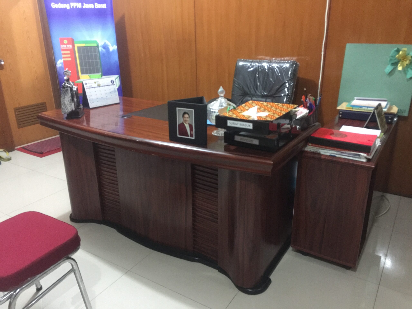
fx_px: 345
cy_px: 154
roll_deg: -0.3
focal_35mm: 29
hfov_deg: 61.7
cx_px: 206
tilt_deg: -21.7
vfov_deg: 48.2
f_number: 2.2
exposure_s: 1/8
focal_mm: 4.15
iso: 200
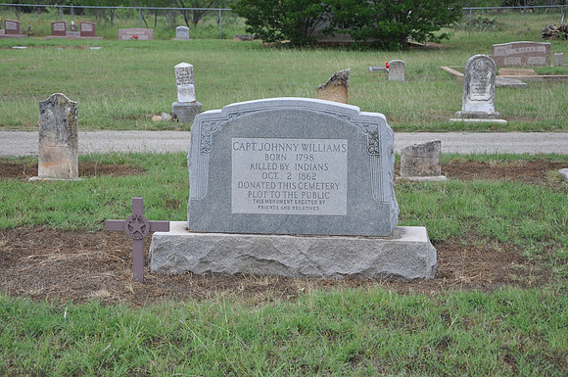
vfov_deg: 18.9
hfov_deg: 28.1
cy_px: 188
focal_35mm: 72
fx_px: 1134
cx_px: 284
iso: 200
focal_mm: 48
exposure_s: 1/160
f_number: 6.3
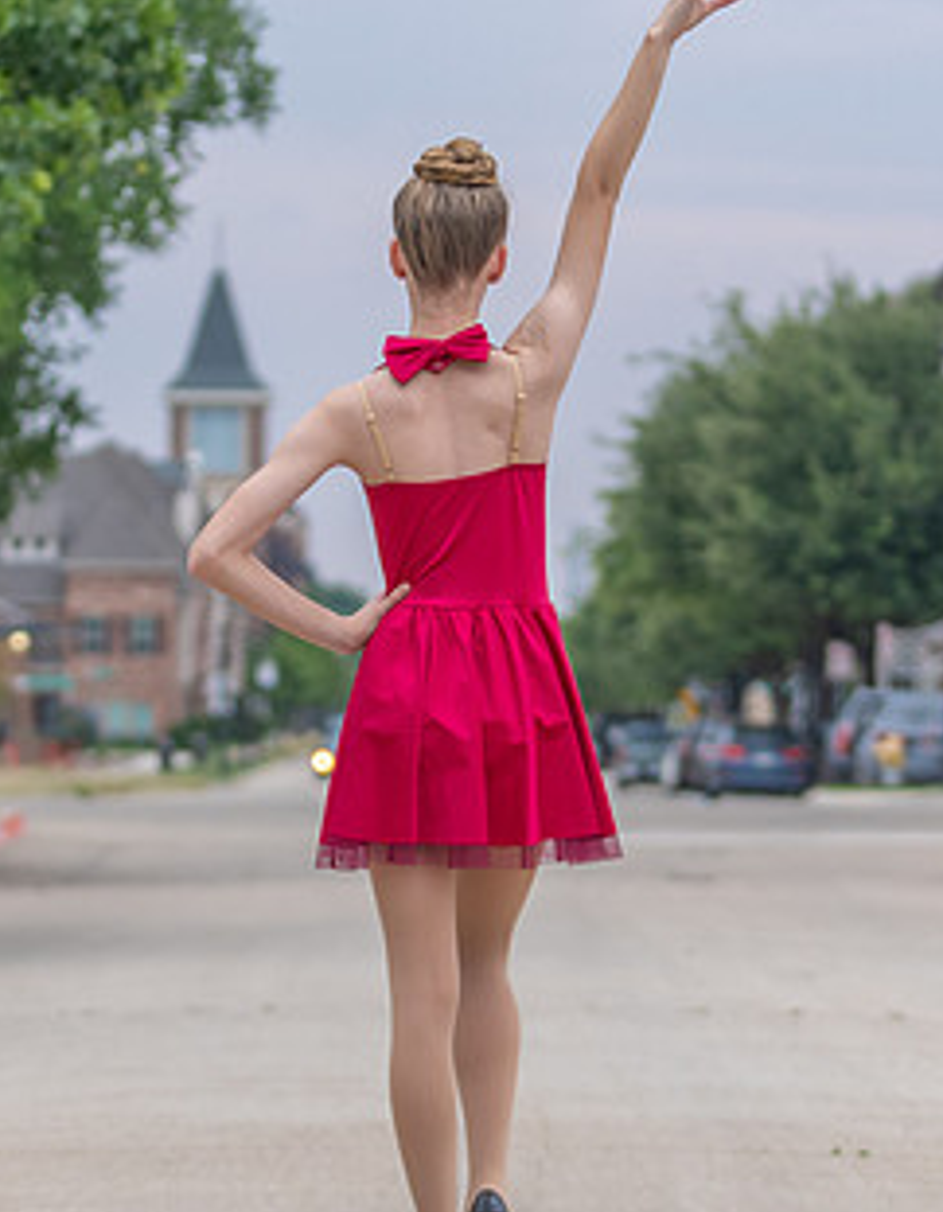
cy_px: 729
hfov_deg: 7.2
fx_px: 7452
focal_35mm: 210
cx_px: 439
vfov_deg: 9.3
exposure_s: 1/320
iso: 200
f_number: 2.8
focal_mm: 70
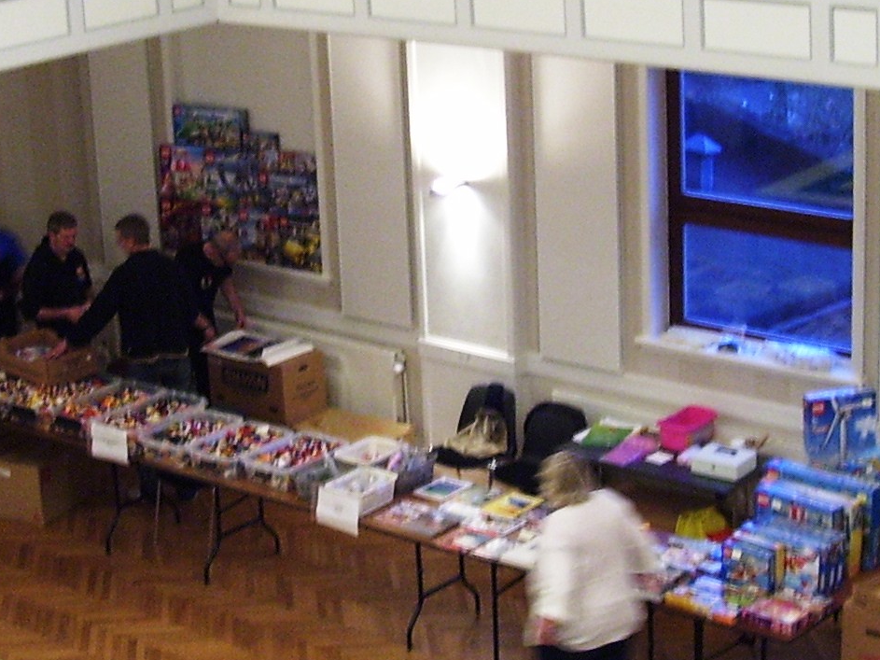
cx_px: 296
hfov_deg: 22.2
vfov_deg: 16.8
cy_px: 301
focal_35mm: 88
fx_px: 2237
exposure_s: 1/8
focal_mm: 6
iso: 160
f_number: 2.7
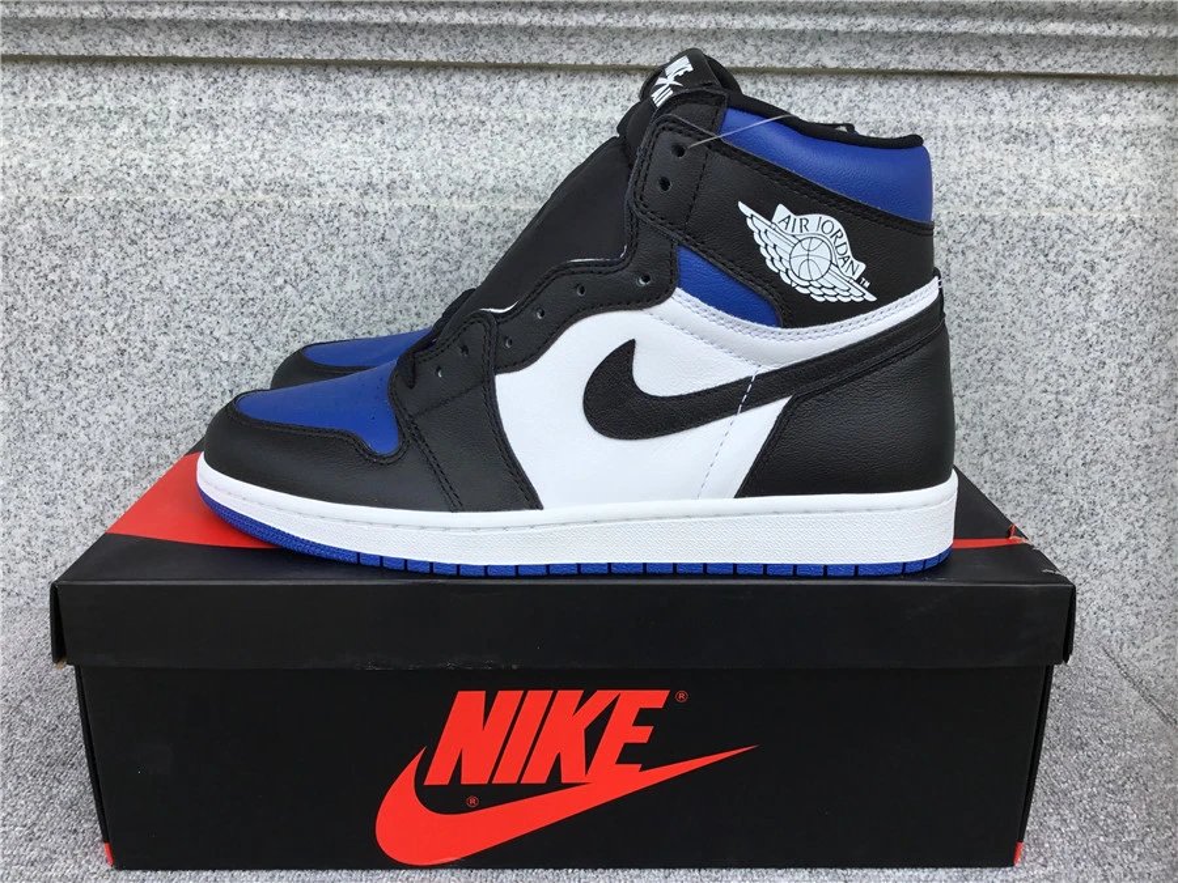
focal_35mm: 31
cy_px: 442
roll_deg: -0.9
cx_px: 589
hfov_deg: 58.4
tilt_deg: -17.1
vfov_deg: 45.4
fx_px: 1055
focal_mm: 3.3
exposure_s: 1/309
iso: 25
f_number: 2.4
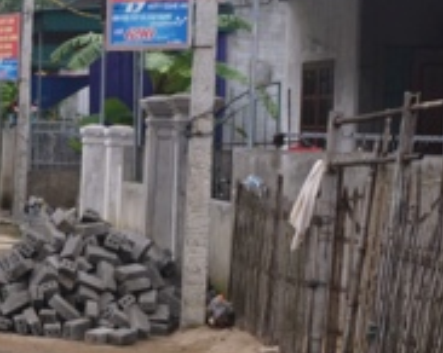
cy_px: 143
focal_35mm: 120
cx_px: -12
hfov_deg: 15.7
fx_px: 1572
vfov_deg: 12.8
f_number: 5.6
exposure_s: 1/125
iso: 100
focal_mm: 26
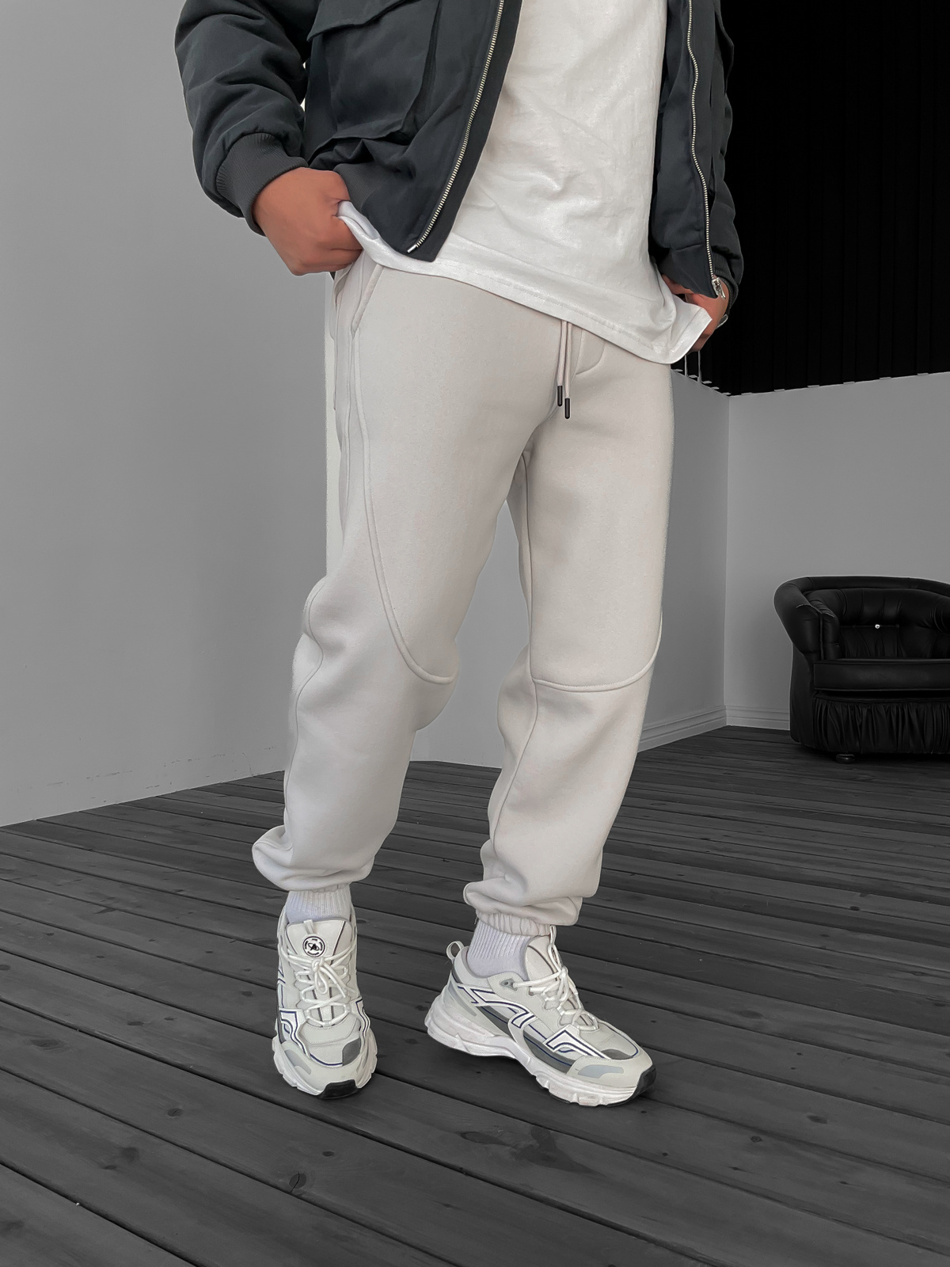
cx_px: 475
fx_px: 1061
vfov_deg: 61.7
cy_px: 634
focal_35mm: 29
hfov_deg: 48.2
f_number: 1.8
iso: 32
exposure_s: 1/120
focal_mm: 3
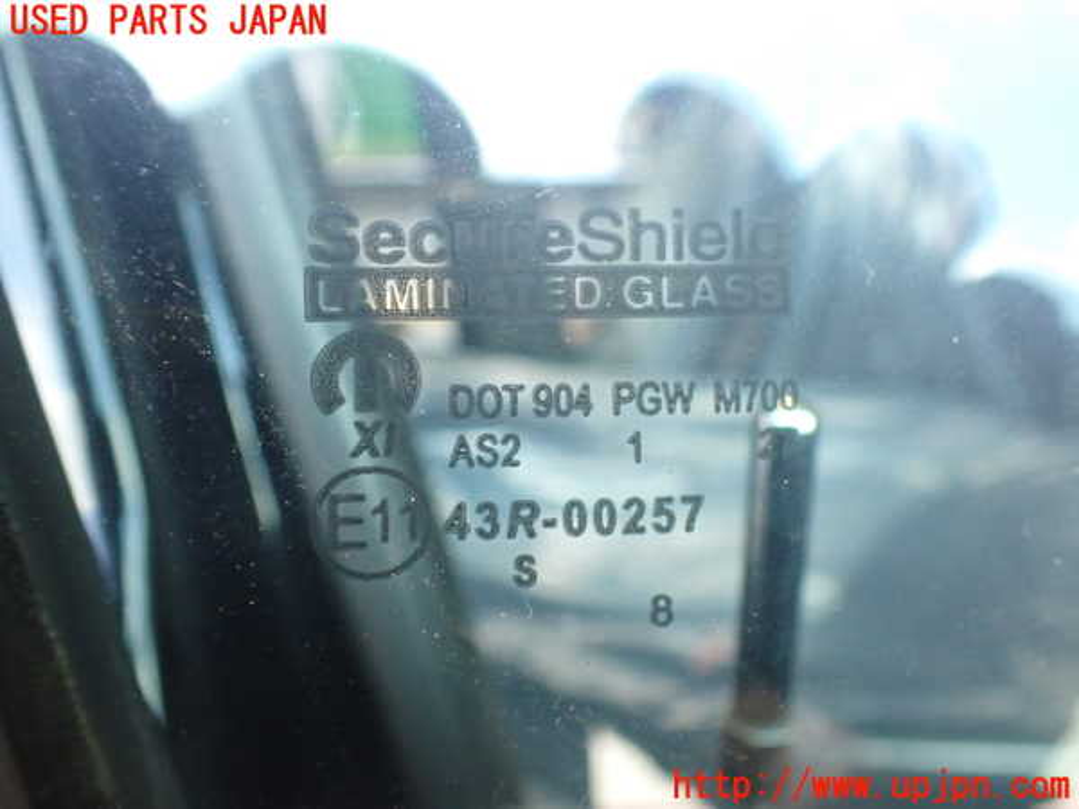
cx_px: 540
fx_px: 935
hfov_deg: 60.0
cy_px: 404
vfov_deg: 46.8
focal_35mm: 30
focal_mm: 5.4
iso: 400
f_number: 2.3
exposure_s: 1/125
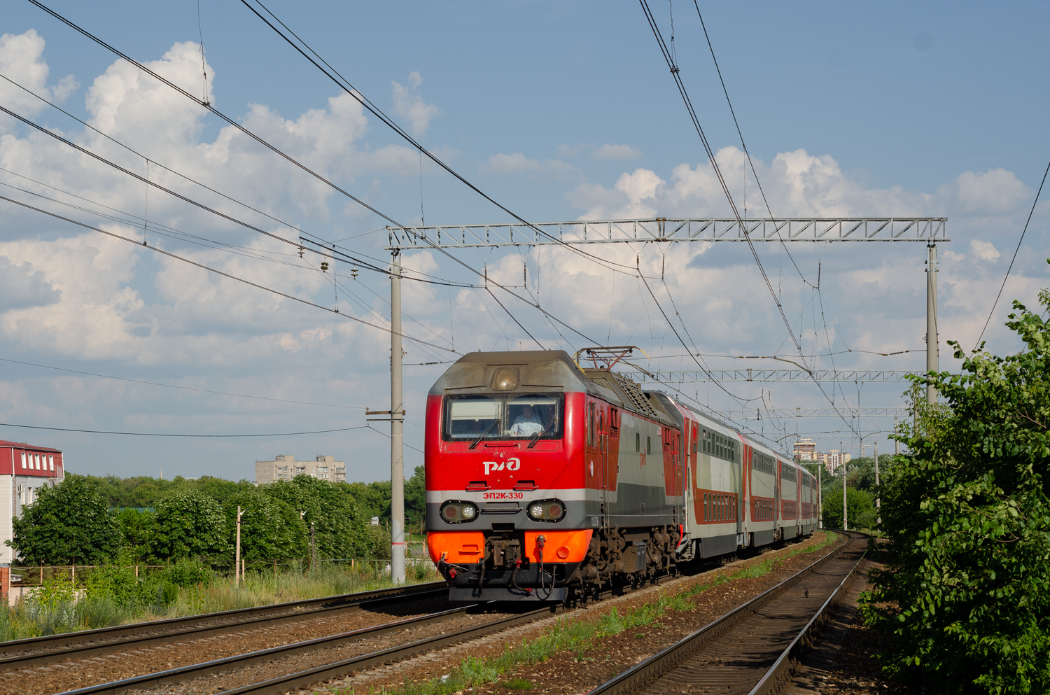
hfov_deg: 27.0
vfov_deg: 18.1
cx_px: 525
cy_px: 348
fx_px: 2183
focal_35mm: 75
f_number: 6.3
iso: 125
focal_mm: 50
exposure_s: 1/1000
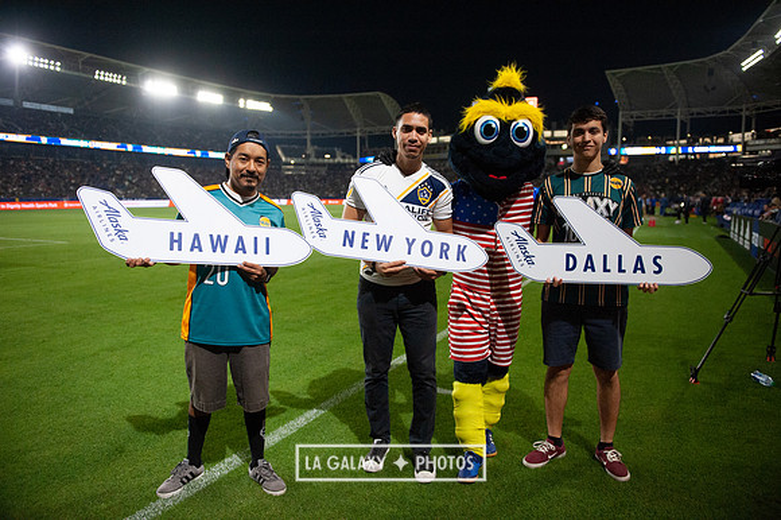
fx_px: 520
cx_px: 390
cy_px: 260
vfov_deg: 53.1
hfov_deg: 73.8
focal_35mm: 24
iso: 2500
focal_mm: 24
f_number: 2.8
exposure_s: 1/3200
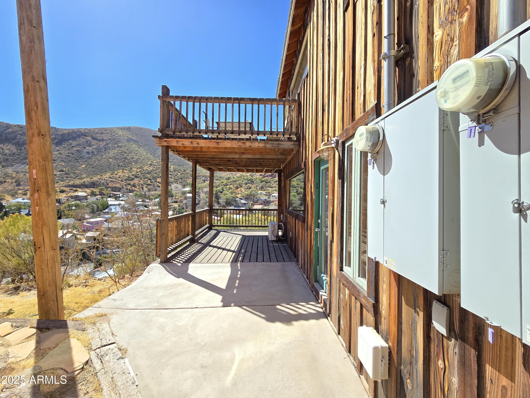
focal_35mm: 13
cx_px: 265
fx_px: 199
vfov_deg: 89.9
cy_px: 199
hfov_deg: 106.2
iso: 80
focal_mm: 2.2
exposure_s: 1/2000
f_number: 2.2
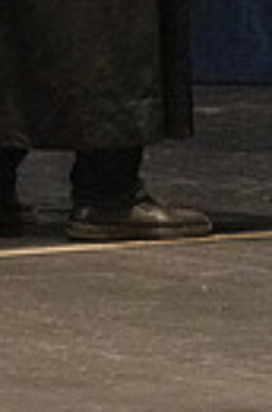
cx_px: 169
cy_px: -244
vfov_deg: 2.9
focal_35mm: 701
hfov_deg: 2.0
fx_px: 7987
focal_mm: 135
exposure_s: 1/250
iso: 8000
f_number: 4.5
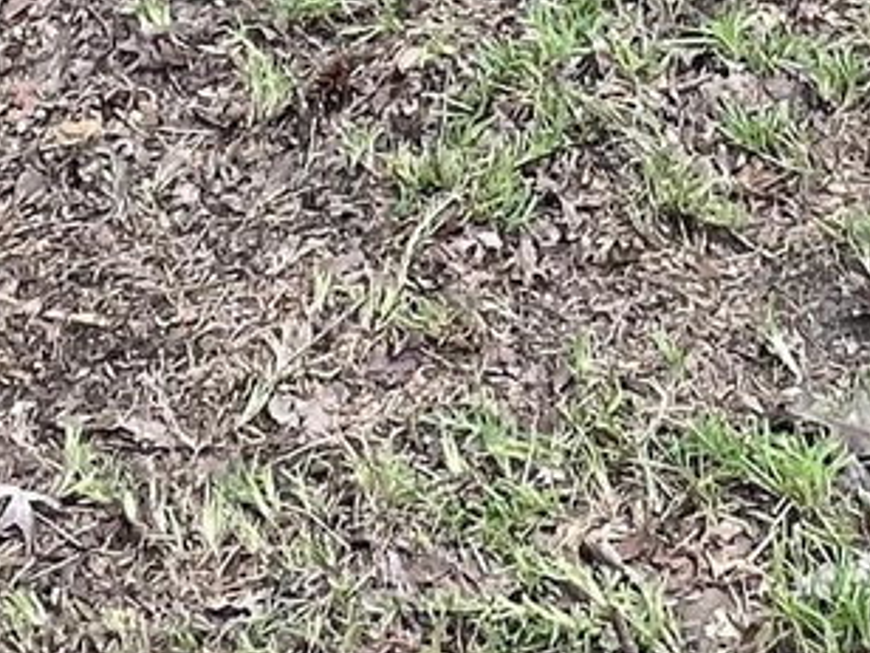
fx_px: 2262
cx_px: 538
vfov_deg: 11.8
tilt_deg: -12.1
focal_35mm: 90
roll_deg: -0.3
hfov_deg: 21.7
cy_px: -1100
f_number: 1.8
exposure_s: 1/99
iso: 32
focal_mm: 1.57
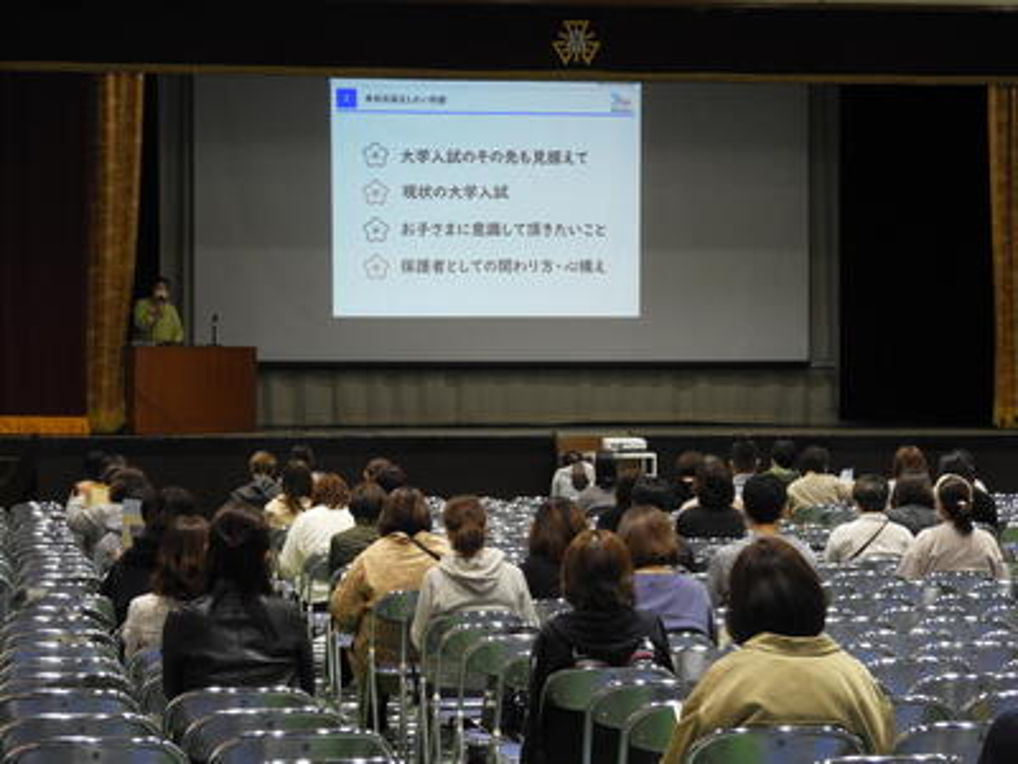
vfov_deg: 14.1
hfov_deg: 18.7
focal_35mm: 105
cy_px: 382
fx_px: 3088
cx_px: 509
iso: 400
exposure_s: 1/25
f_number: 4.8
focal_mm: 18.8
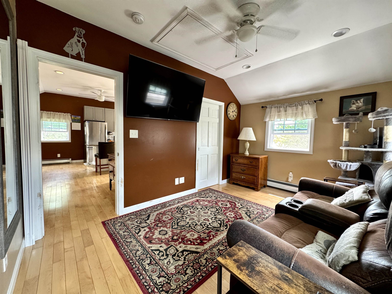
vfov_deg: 85.7
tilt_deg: -4.1
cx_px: 196
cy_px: 147
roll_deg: -1.1
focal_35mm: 14
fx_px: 159
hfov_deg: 102.1
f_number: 2.2
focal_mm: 2.22
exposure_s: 1/89
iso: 320
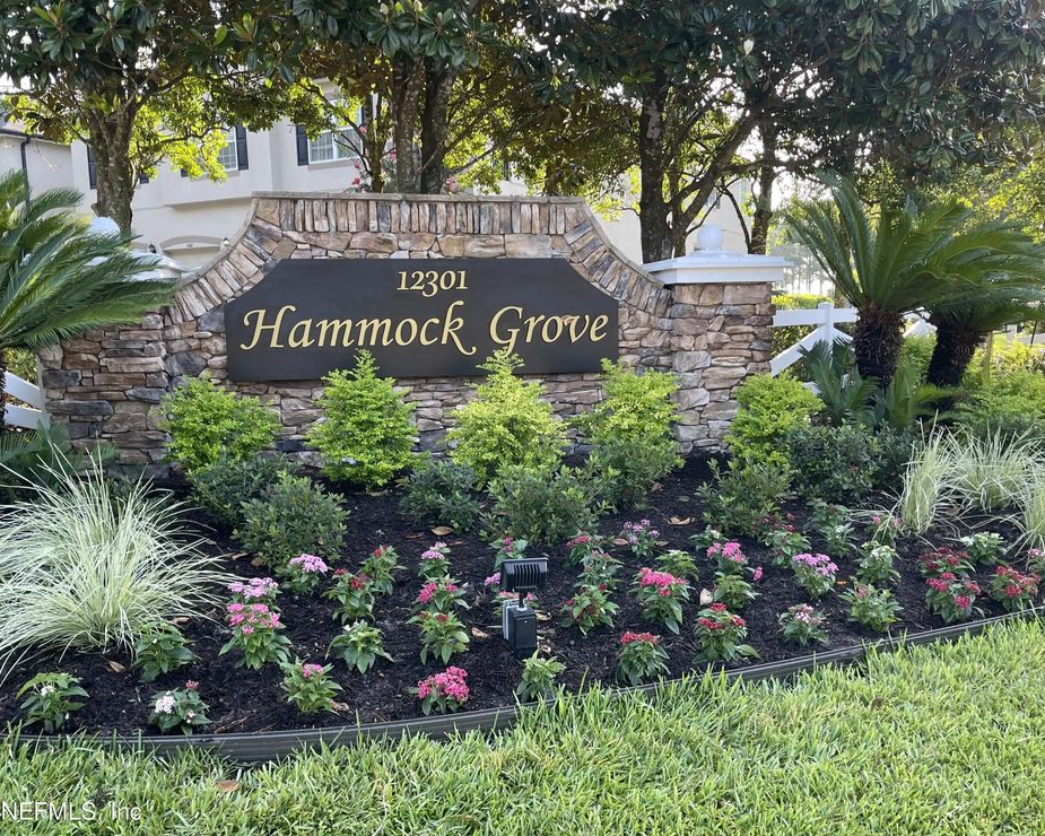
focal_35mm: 27
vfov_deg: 53.2
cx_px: 499
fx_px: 835
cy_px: 417
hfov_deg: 64.0
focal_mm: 5.1
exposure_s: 1/152
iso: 32
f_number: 1.6
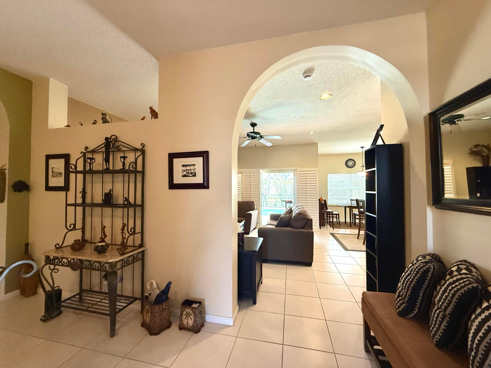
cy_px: 184
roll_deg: +0.3
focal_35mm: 14
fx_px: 199
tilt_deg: +1.3
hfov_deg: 102.1
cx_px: 246
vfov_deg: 85.7
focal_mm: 2.22
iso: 400
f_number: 2.2
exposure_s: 1/120
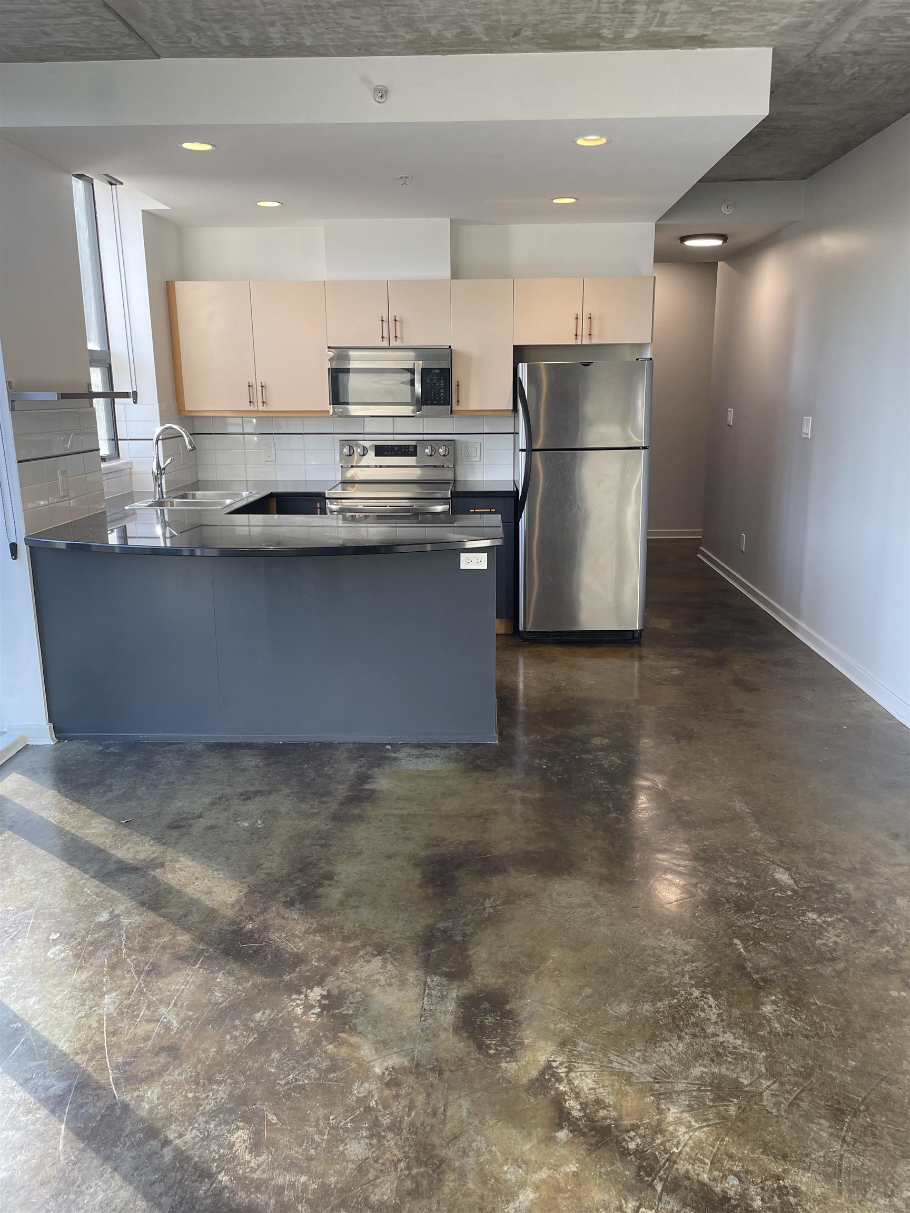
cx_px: 455
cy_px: 606
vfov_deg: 67.3
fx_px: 911
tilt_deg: -13.8
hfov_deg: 53.1
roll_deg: +1.1
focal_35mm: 26
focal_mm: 4.2
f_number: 1.6
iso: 80
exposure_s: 1/120
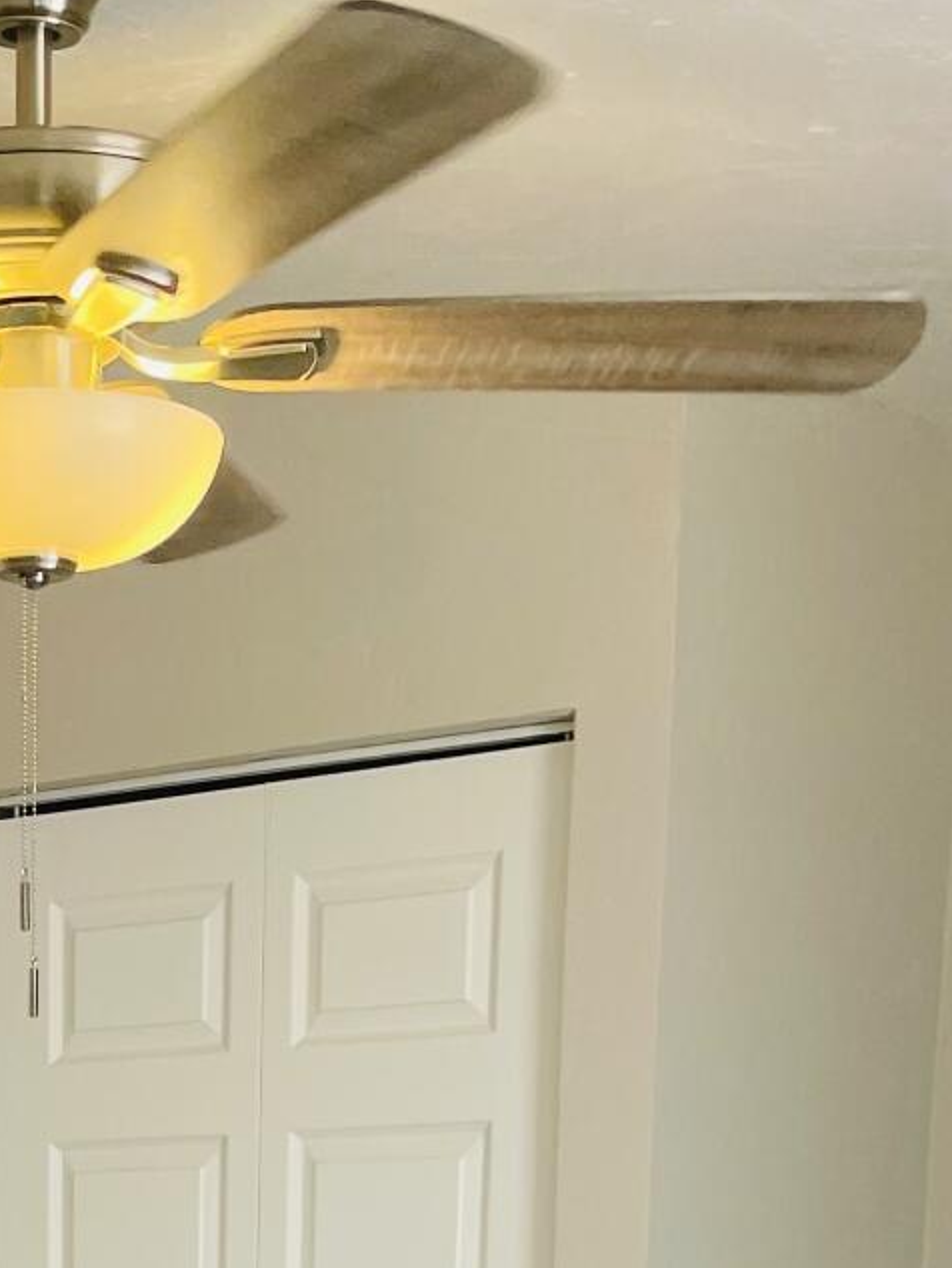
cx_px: -76
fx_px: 3005
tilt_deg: -12.6
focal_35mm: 82
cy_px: 1916
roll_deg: +1.2
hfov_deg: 17.4
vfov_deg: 20.4
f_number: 1.6
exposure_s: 1/121
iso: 50
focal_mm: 4.2
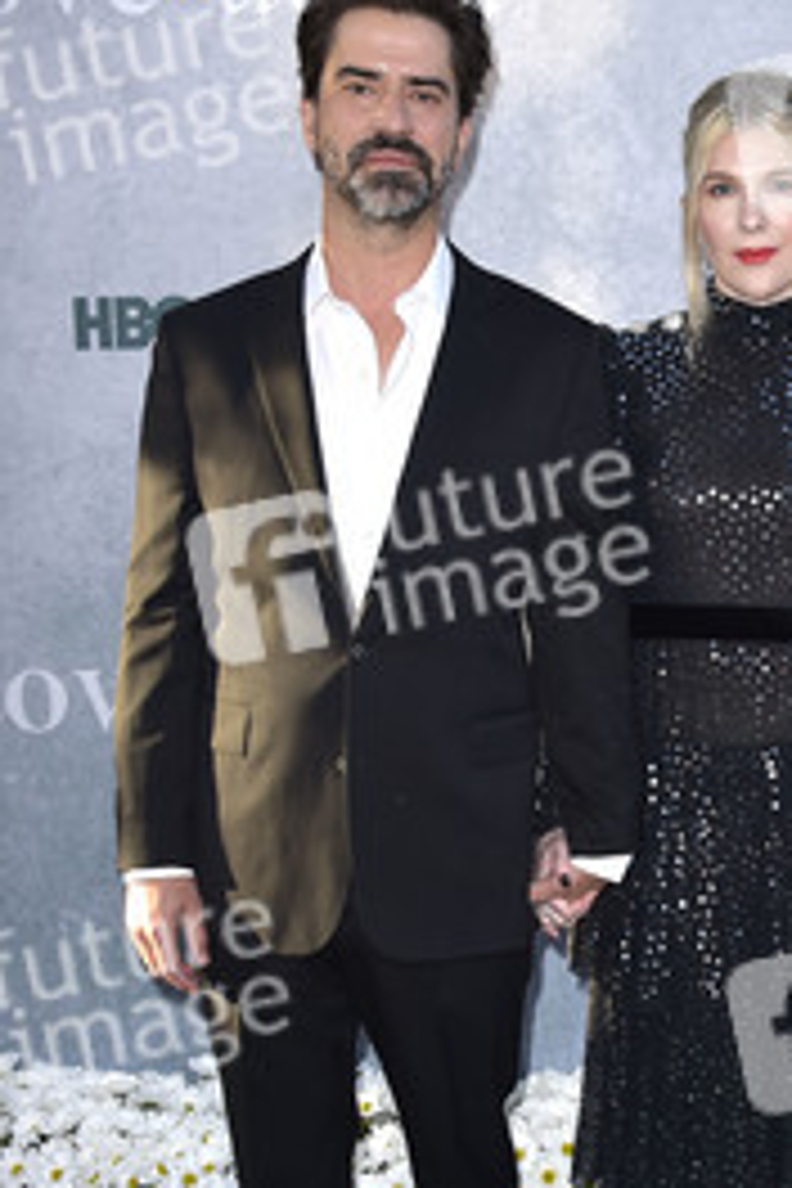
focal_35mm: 53
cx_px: 551
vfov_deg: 37.2
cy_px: 783
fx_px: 1749
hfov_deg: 25.3
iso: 250
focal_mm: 35
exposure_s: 1/250
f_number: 6.3
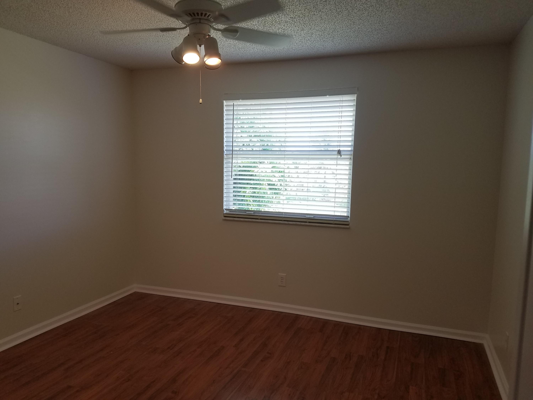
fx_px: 400
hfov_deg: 67.3
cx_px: 266
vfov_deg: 53.1
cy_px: 200
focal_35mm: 26
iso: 40
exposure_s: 1/120
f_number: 1.7
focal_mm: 4.2
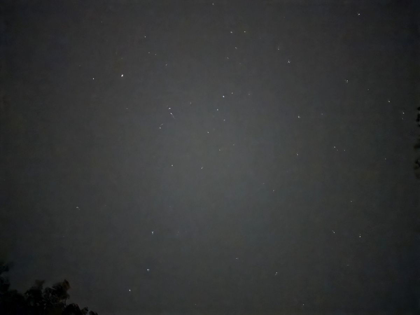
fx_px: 279
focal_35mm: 23
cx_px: 210
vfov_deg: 58.9
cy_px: 158
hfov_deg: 73.9
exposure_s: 1/2
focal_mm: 6.3
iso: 3200
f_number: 1.7
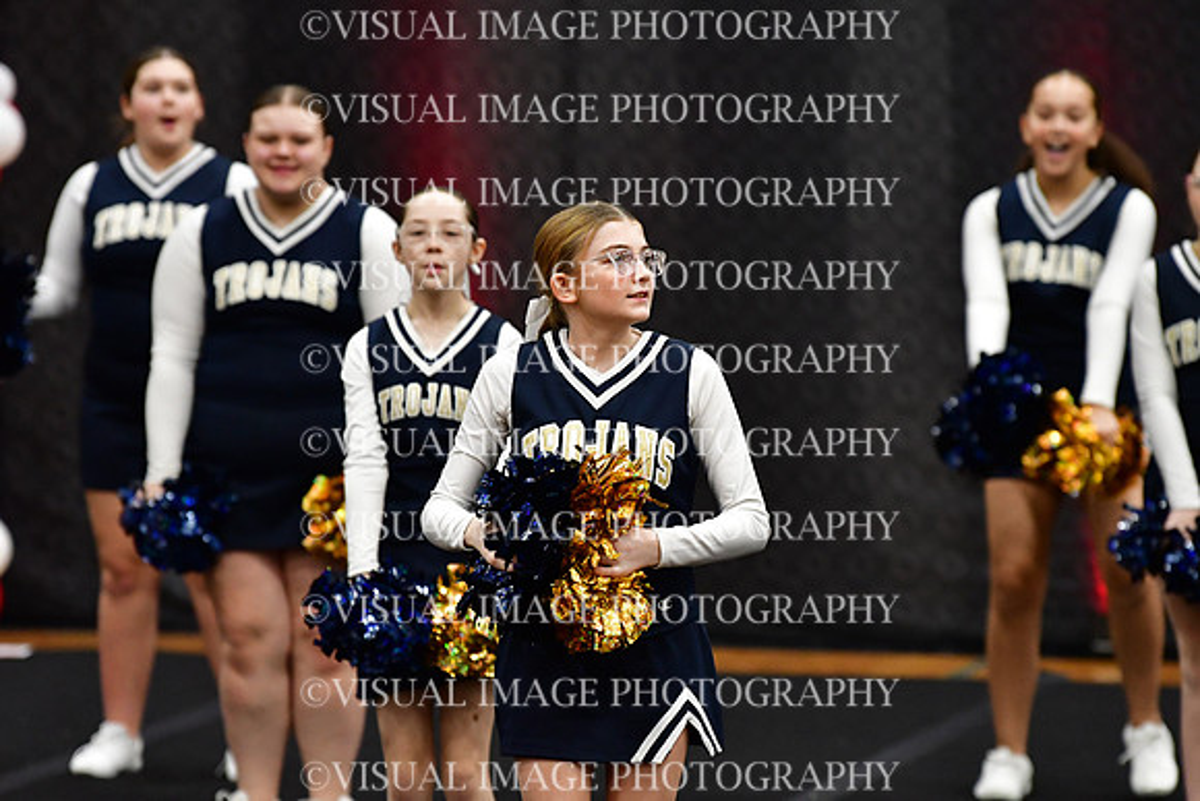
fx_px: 10002
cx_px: 600
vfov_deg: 4.6
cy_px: 400
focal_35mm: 300
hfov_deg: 6.9
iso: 4000
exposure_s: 1/500
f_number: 3.5
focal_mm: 200
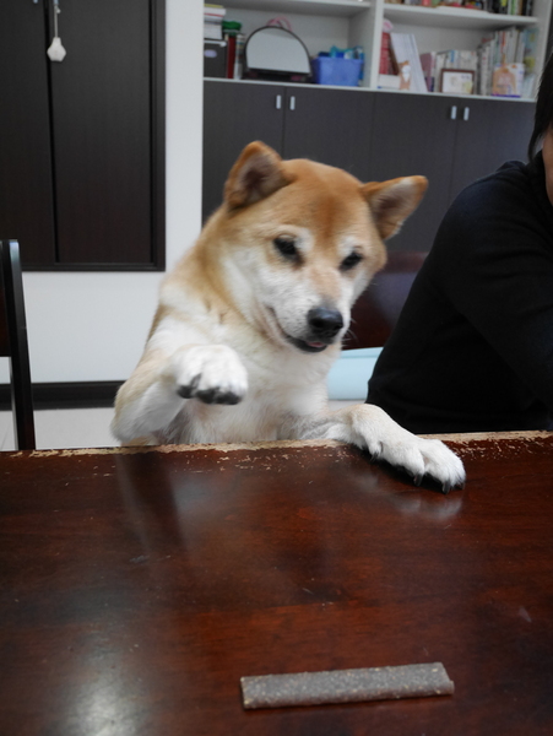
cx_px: 276
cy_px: 368
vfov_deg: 53.9
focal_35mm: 34
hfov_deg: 41.8
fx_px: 723
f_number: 4.1
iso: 2000
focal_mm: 17
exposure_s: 1/60
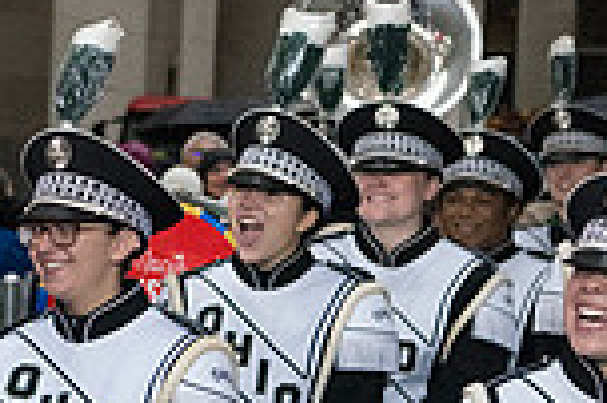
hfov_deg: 9.3
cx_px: -359
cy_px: 301
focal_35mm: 214
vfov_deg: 6.4
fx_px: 3604
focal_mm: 56
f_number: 4
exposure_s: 1/2500
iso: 10000
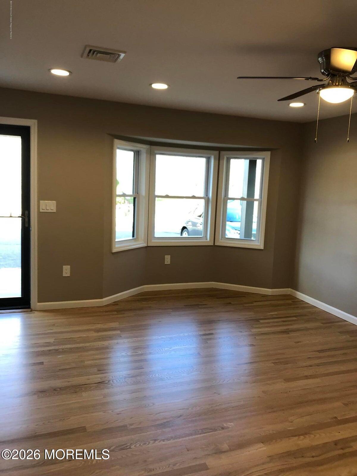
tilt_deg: -6.1
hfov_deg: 49.7
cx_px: 178
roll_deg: -2.7
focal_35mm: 28
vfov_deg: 63.4
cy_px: 238
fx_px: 385
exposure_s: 1/30
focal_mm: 3.99
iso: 25
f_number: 1.8
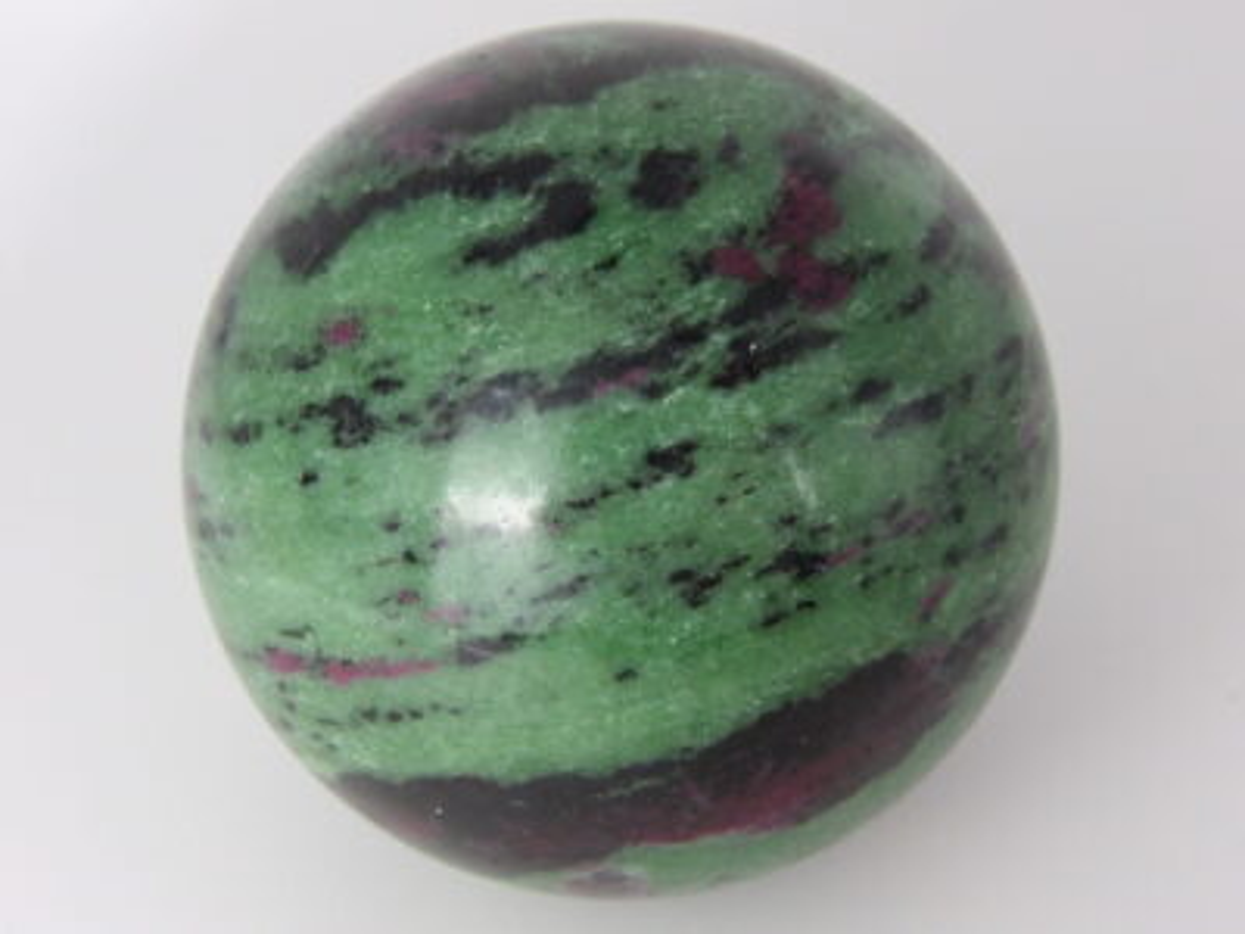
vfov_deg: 14.5
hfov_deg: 19.3
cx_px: 622
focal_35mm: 102
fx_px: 3669
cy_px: 467
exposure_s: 1/50
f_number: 4.2
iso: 546
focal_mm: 18.2
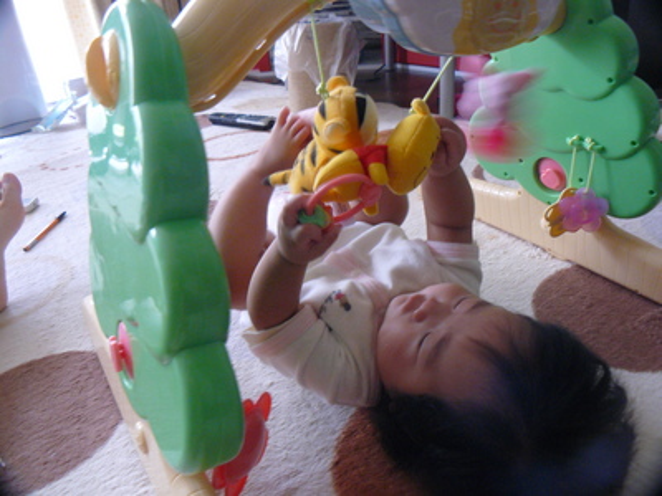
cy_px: 248
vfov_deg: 39.7
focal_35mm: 36
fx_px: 688
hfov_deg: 51.4
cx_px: 331
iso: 200
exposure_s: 1/6
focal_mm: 6
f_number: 2.8
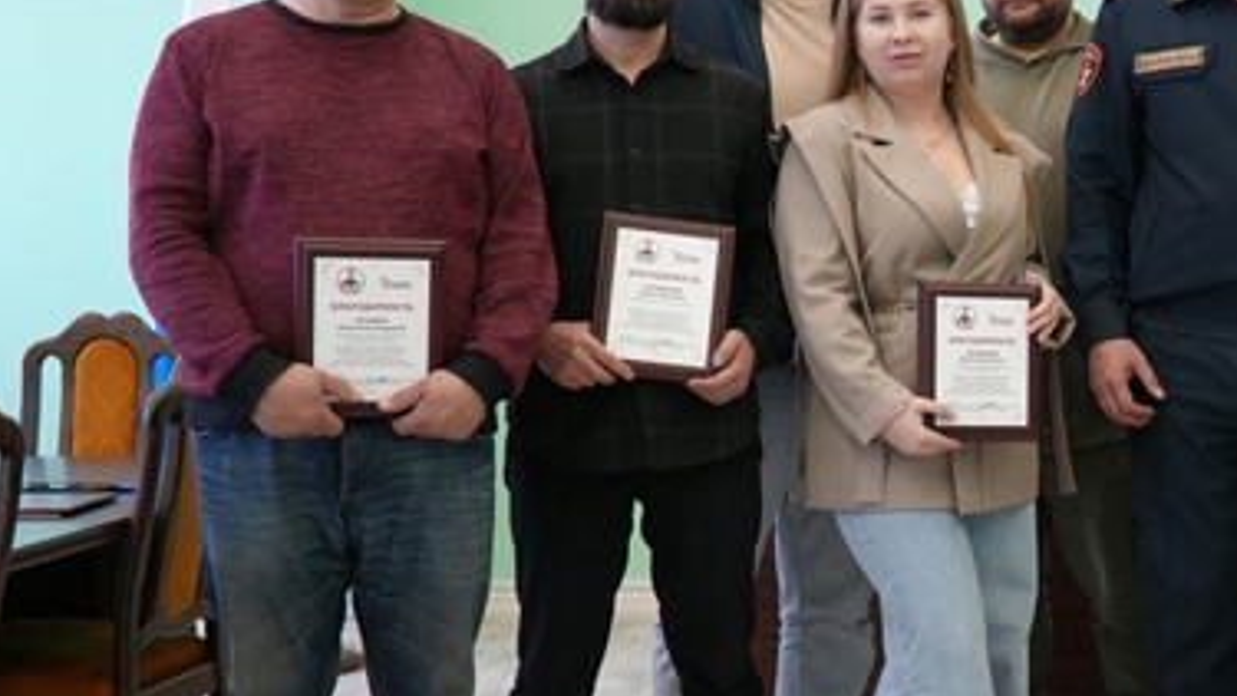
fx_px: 2167
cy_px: 445
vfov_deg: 18.2
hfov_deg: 29.9
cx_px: 1207
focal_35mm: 66
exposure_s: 1/160
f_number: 4
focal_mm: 21
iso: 1600
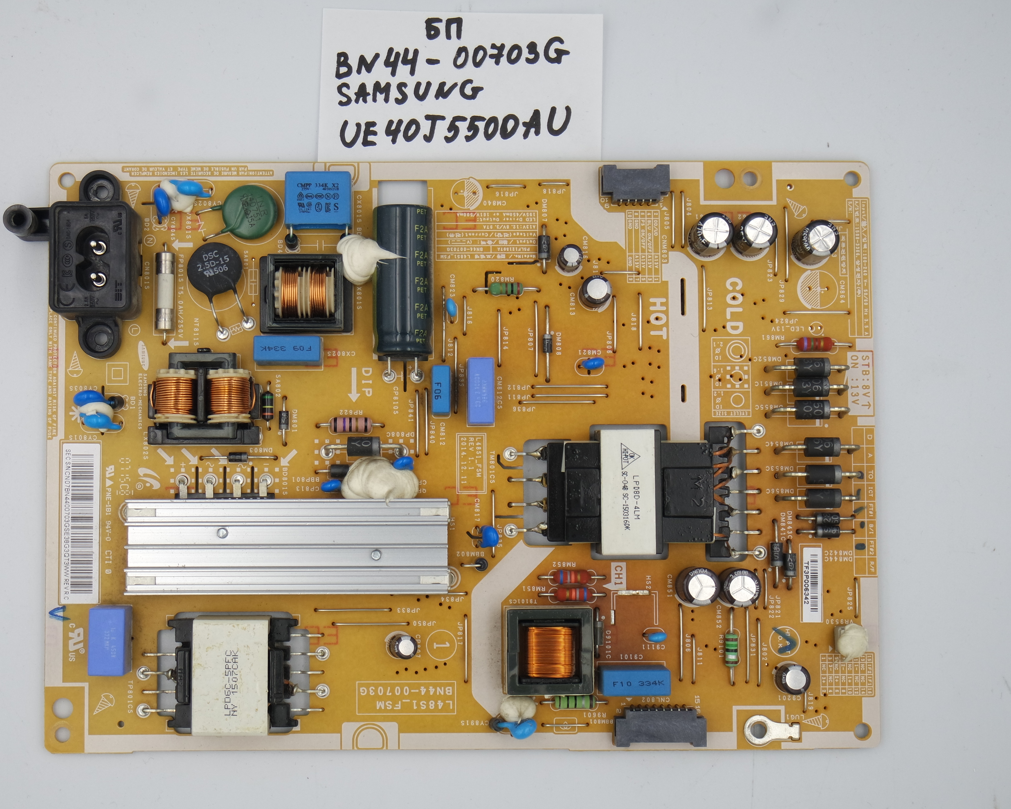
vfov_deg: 25.0
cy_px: 405
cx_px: 441
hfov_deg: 30.9
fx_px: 1825
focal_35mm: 61
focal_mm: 20
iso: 160
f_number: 5
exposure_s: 1/125
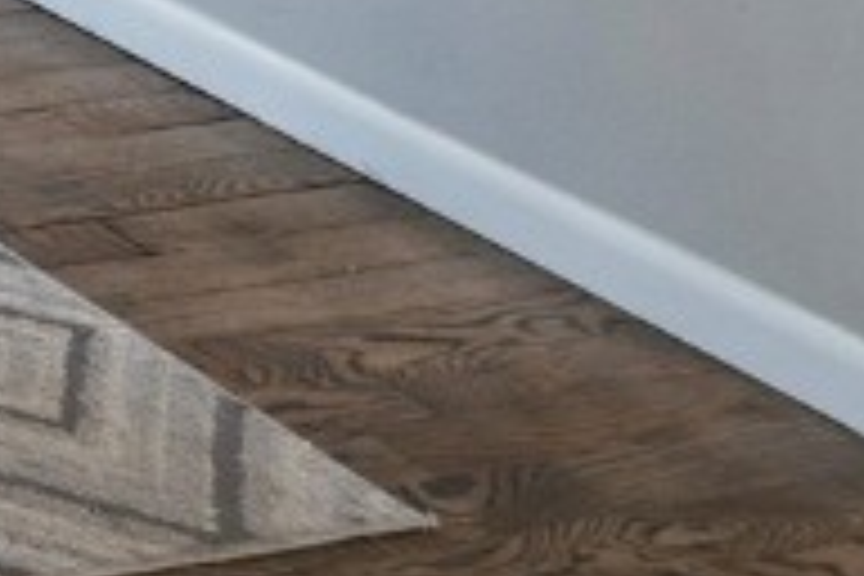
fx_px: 2232
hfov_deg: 11.7
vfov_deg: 10.7
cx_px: -1692
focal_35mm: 93
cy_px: -1102
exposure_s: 1/8
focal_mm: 15.5
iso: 200
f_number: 8
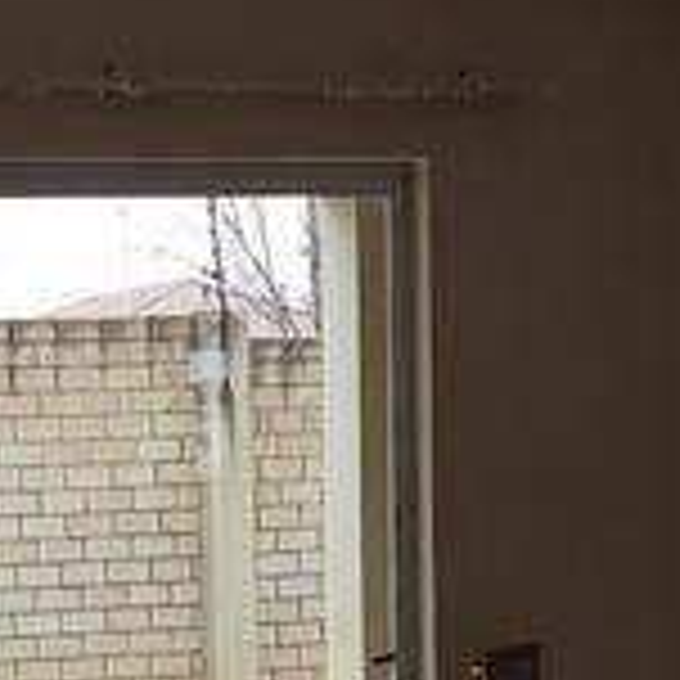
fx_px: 2400
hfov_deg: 16.0
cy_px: 739
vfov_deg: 15.7
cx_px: 99
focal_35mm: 108
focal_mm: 5.06
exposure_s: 1/122
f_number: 1.8
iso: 25
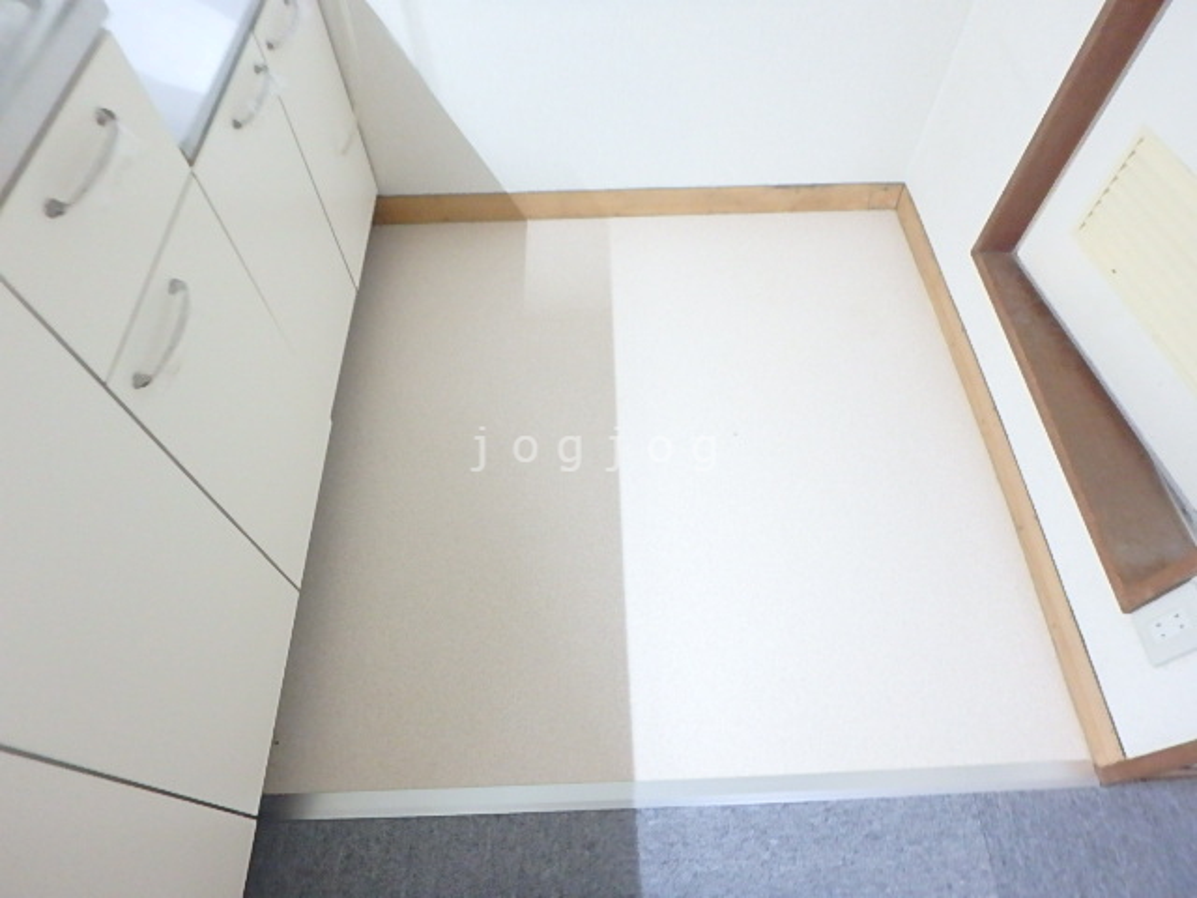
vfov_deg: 63.4
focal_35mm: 21
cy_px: 449
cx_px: 598
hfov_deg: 79.0
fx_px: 726
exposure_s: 1/10
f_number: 3.5
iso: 800
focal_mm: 3.7
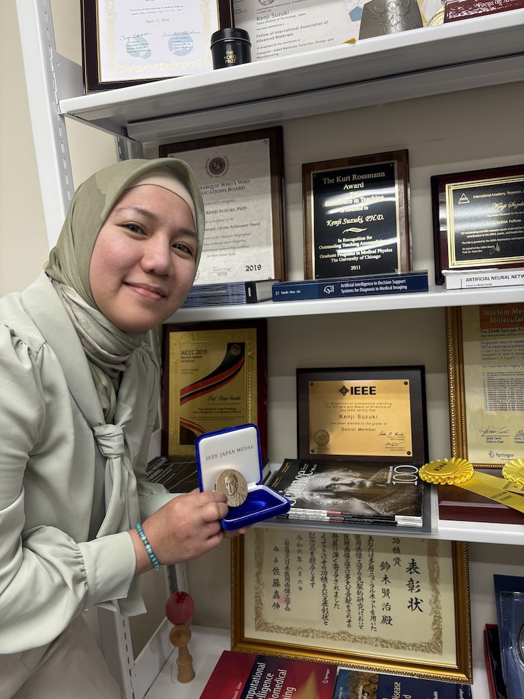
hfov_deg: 53.1
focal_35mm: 26
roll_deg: +4.5
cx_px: 262
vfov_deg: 67.3
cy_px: 350
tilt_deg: -7.4
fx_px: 525
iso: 100
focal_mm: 5.96
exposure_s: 1/100
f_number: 1.6
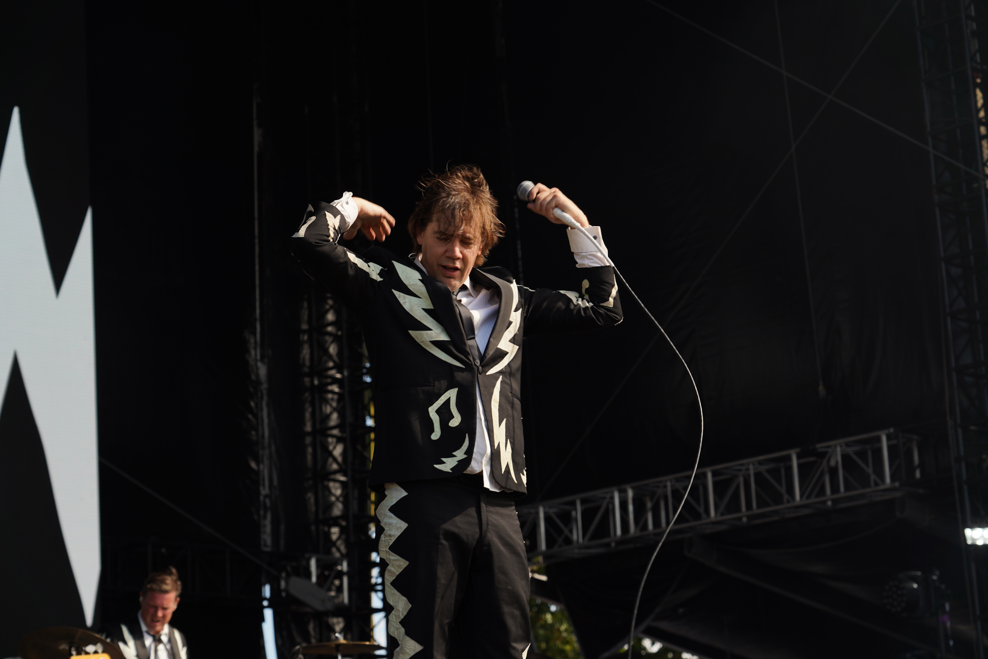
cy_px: 330
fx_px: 2360
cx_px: 494
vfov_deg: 15.9
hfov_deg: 23.6
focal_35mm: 86
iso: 100
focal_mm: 86
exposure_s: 1/250
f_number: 6.3
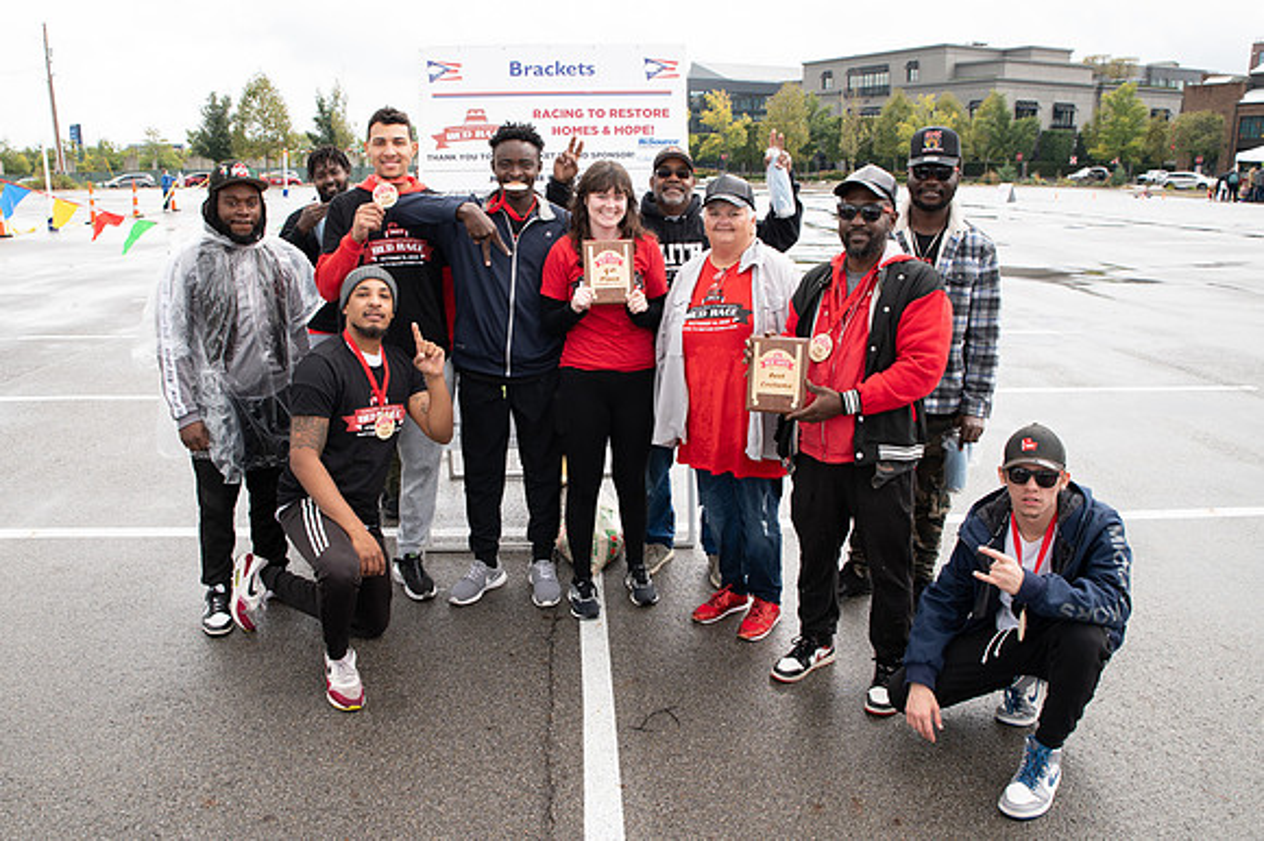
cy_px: 397
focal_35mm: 27
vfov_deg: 47.4
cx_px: 586
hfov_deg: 66.7
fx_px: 959
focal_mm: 24
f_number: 5.6
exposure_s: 1/320
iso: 500
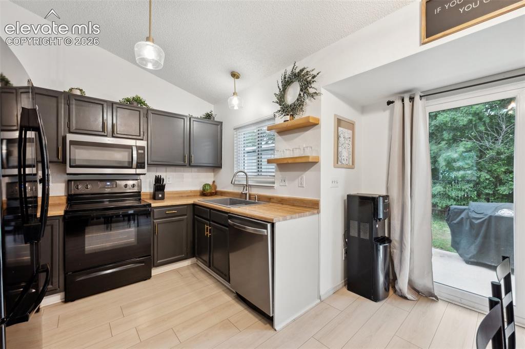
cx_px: 262
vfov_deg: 79.2
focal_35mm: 14
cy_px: 174
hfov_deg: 102.3
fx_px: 211
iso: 100
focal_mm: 14.5
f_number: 9
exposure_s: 1/1.25
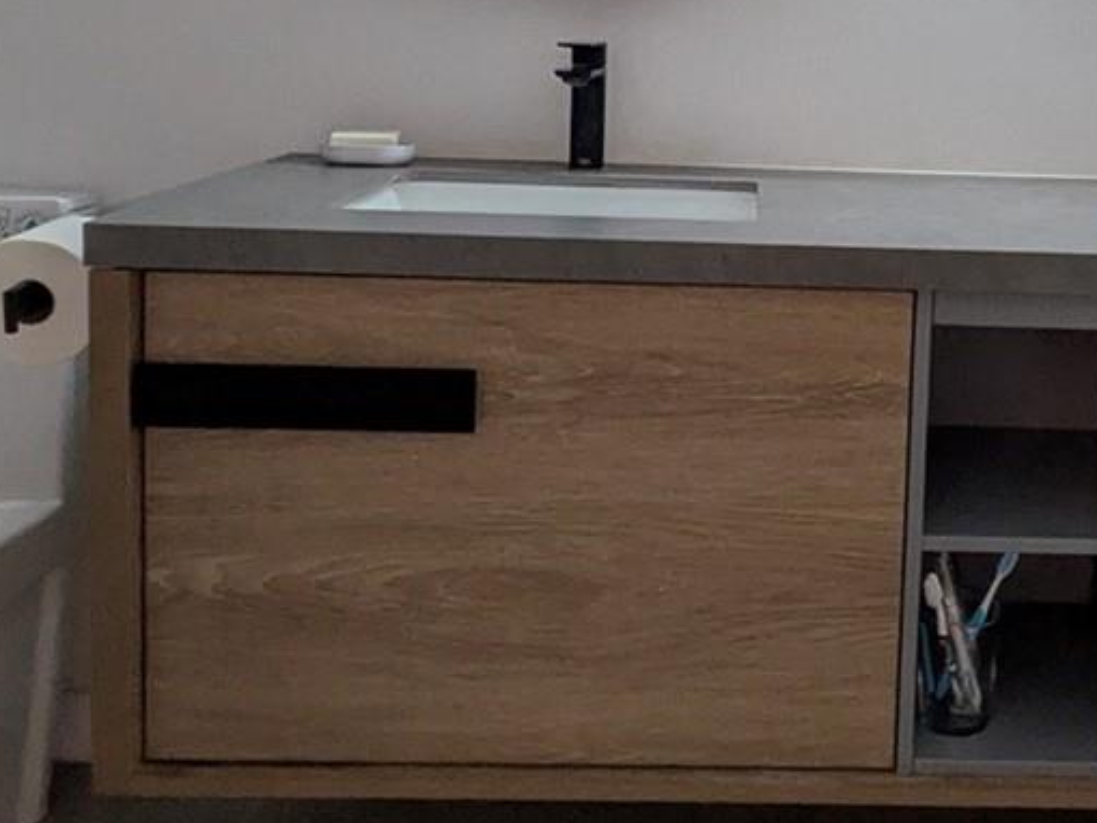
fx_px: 1395
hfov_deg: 41.7
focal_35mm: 44
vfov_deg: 31.6
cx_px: 814
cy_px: 106
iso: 86
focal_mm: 1.83
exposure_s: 1/120
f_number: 2.2
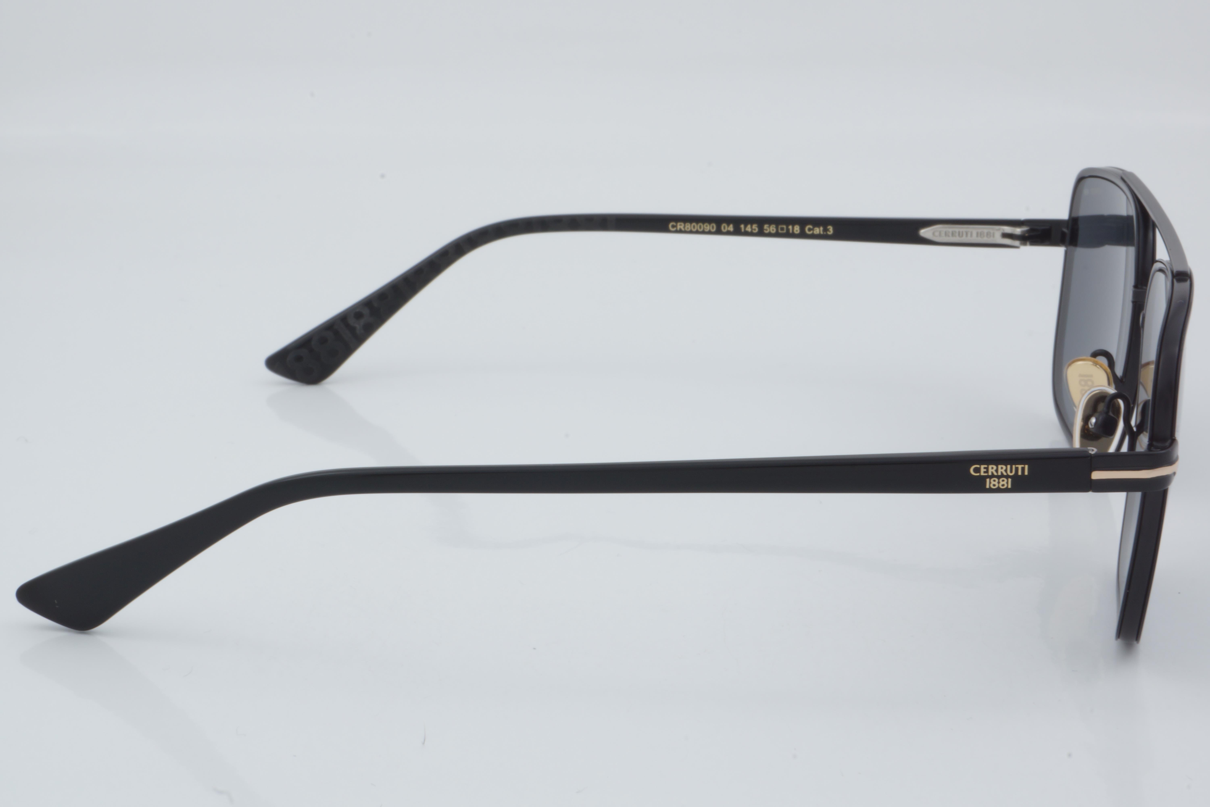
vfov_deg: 18.2
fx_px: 2521
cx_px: 605
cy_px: 404
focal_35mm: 75
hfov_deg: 27.0
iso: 100
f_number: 32
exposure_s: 1/3
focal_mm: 50
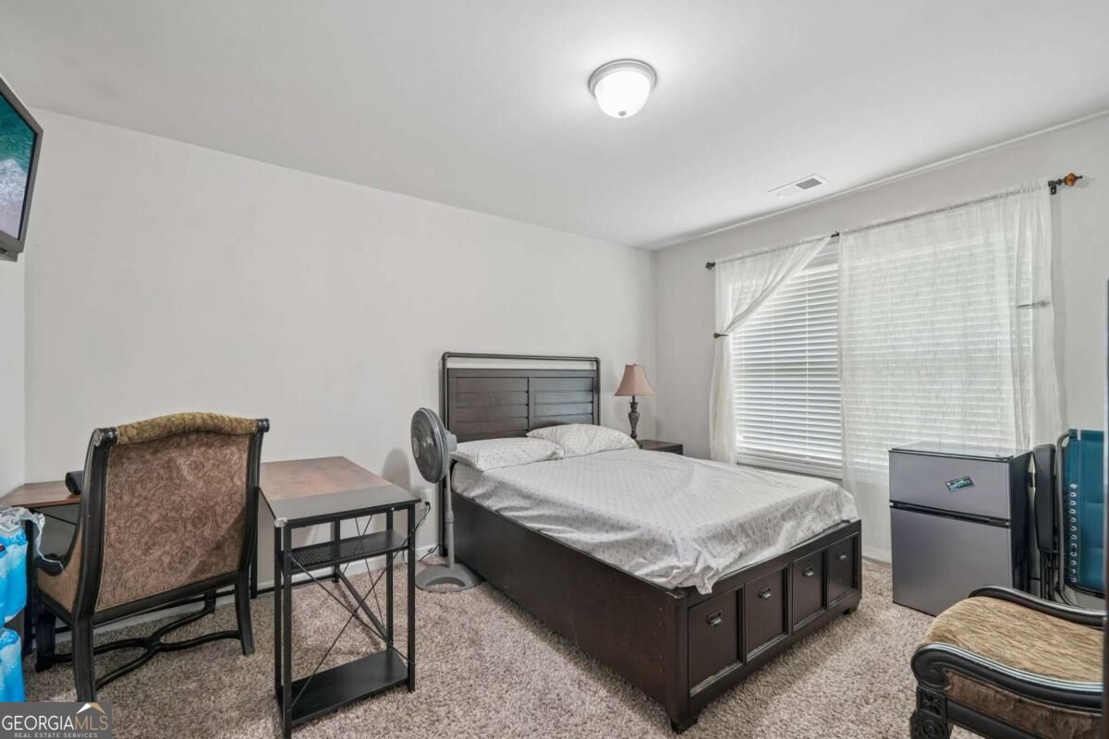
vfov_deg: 81.2
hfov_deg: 104.3
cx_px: 554
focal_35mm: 14
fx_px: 431
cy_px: 370
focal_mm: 14
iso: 400
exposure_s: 1/2
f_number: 8
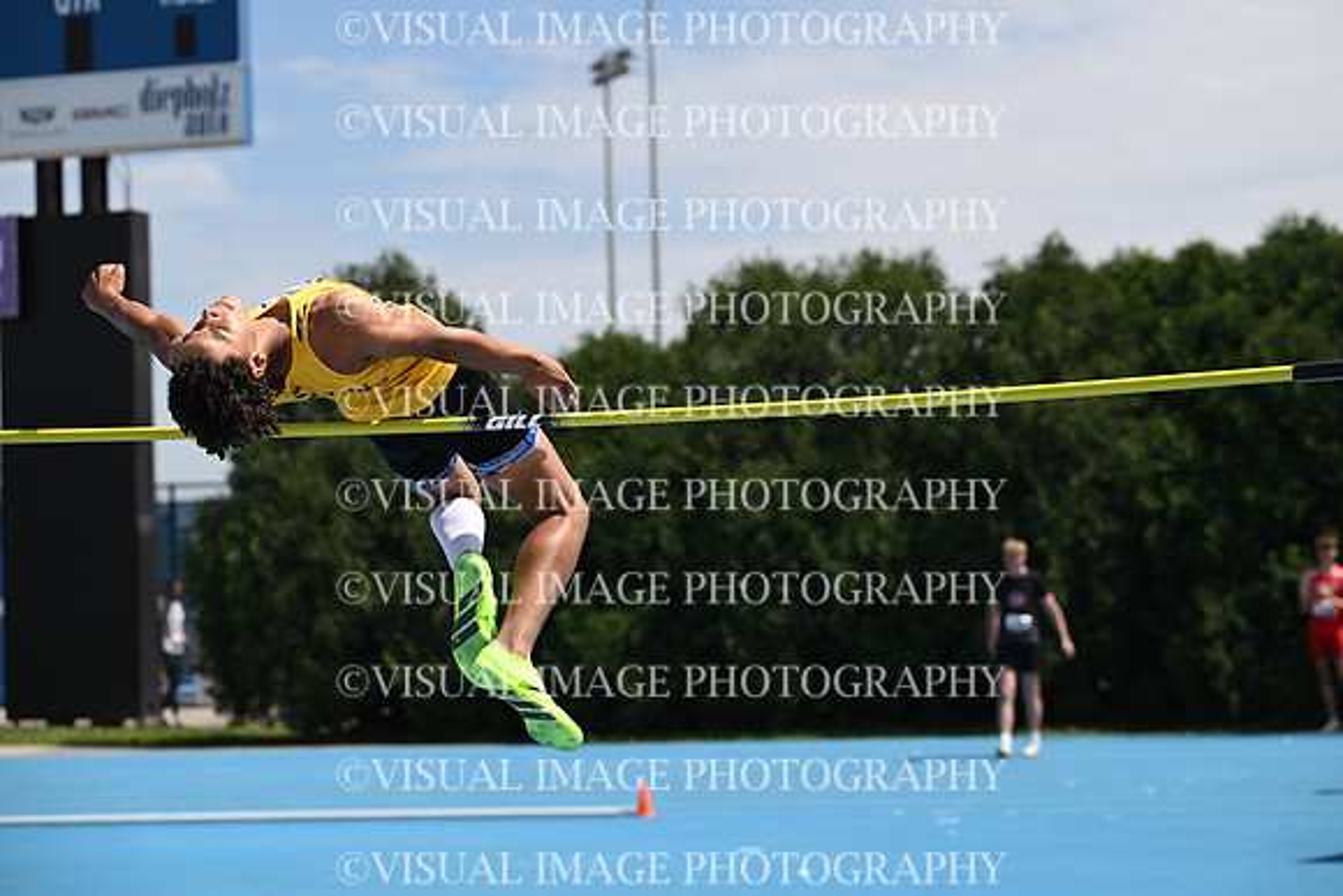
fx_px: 3731
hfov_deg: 20.4
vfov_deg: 13.7
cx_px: 672
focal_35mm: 100
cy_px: 448
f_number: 4.5
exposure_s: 1/2500
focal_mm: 100
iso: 200
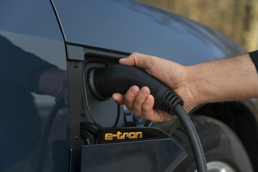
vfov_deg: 19.7
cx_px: 129
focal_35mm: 69
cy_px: 86
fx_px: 495
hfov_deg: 29.2
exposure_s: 1/500
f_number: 4
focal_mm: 69
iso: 100
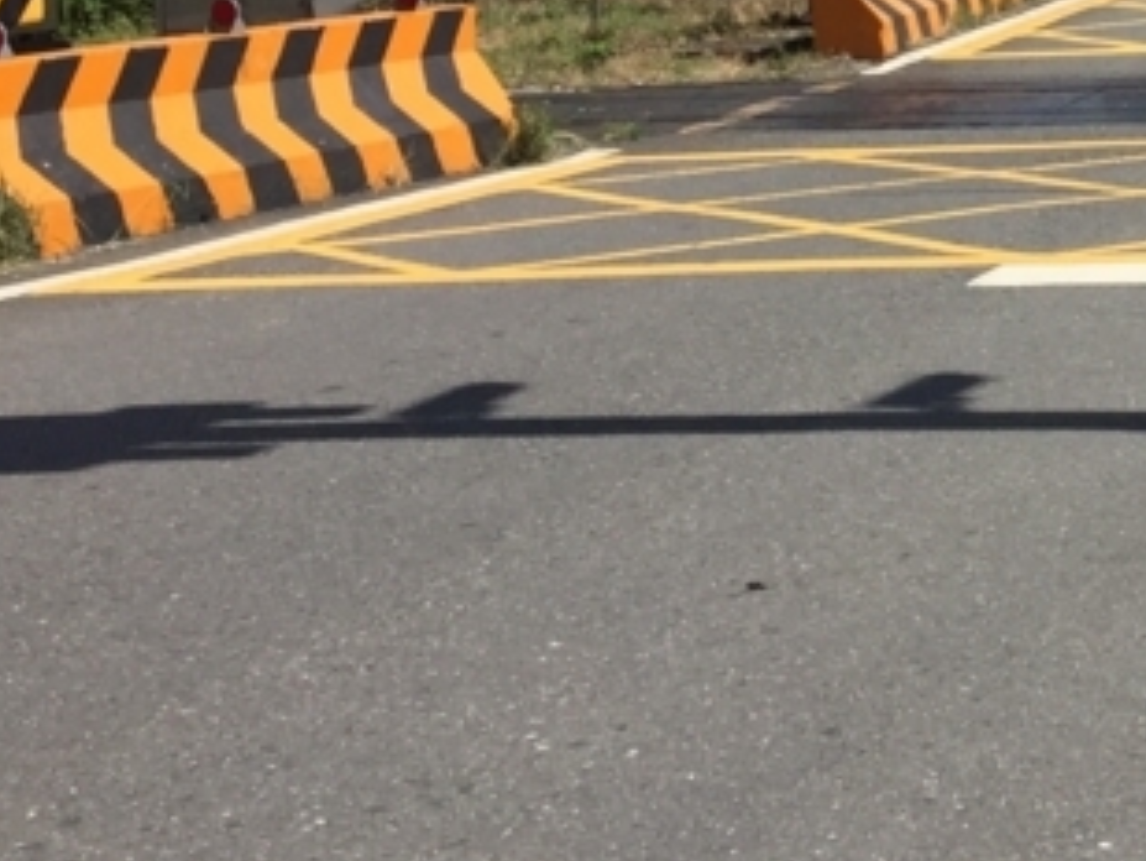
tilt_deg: +0.6
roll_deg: -0.2
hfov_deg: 17.9
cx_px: 1806
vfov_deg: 14.7
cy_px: -278
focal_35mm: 96
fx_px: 3179
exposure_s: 1/3049
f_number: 2.2
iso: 32
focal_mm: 4.15
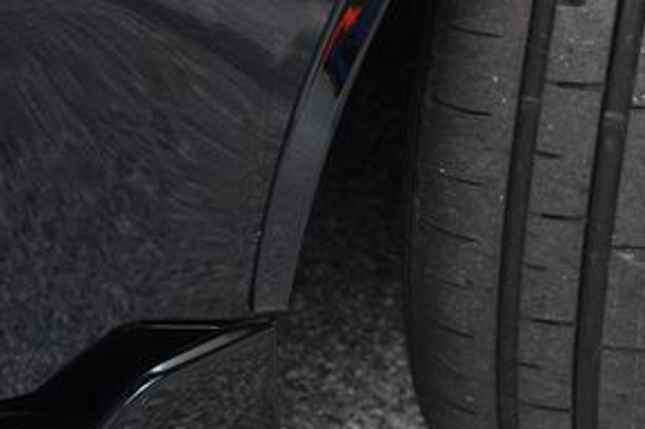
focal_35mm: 159
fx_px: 2847
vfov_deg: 8.6
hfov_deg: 12.7
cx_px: 669
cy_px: 153
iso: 100
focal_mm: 48
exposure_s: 1/160
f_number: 4.5
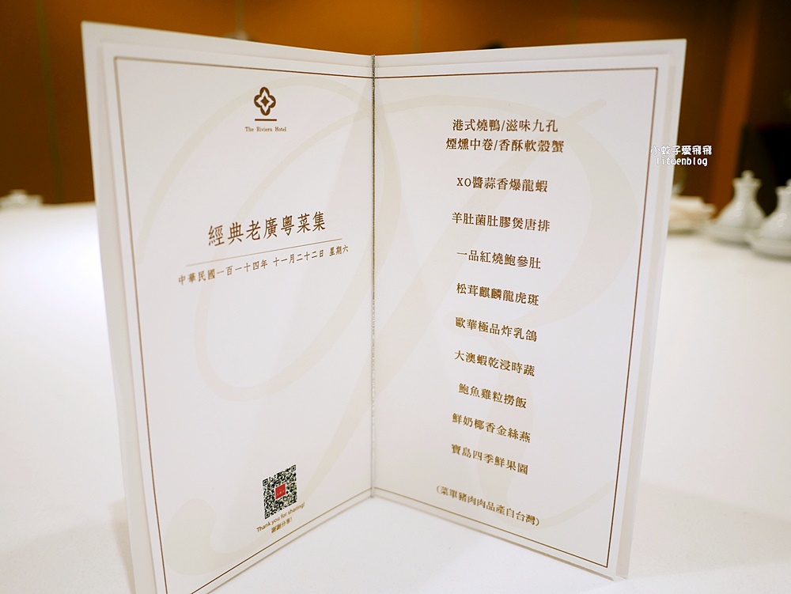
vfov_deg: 49.8
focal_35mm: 28
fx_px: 640
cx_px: 396
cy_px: 297
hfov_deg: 63.4
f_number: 2.5
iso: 200
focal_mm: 14
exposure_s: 1/60
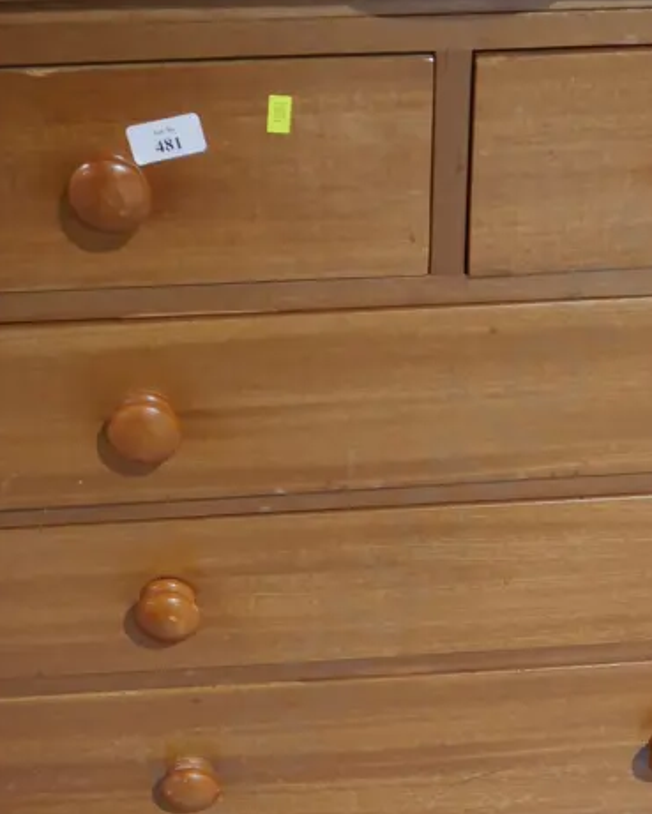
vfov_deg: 28.8
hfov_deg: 23.5
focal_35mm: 65
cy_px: 584
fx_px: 1567
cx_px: 387
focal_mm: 15
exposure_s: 1/60
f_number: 3.6
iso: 800
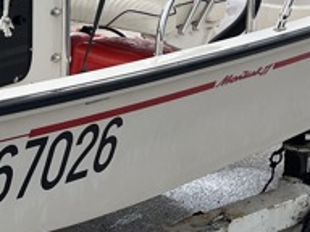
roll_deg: +0.7
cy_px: 5
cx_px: -195
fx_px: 1164
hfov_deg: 13.9
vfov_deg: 11.3
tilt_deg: -15.4
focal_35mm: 130
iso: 50
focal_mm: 5.1
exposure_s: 1/1212
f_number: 1.6
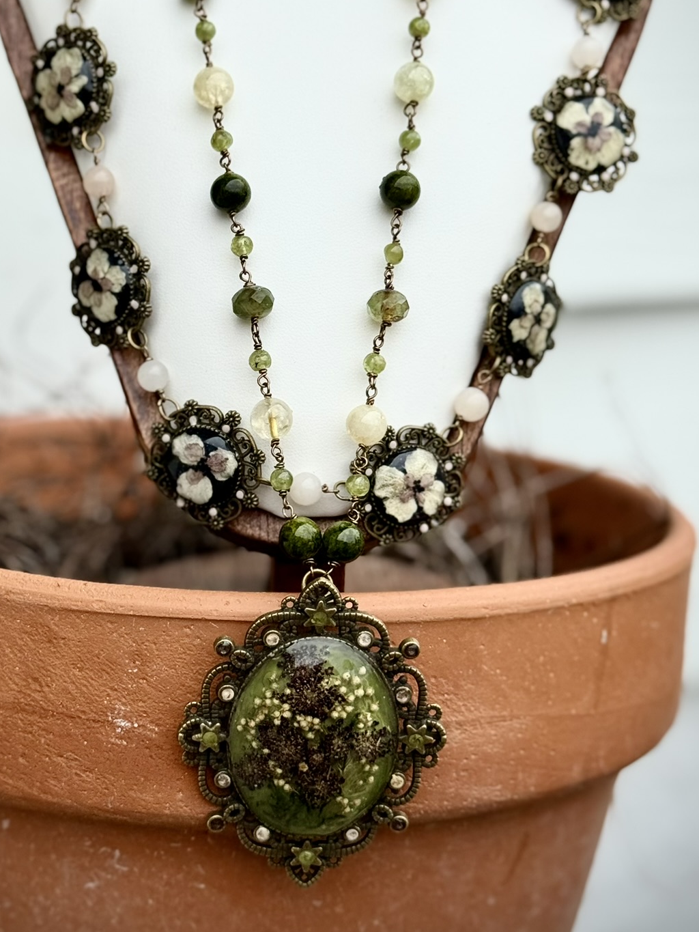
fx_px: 1938
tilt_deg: -6.6
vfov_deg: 26.9
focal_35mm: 72
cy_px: 347
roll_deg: -1.5
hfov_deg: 20.4
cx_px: 257
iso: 64
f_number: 1.78
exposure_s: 1/1456
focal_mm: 6.76
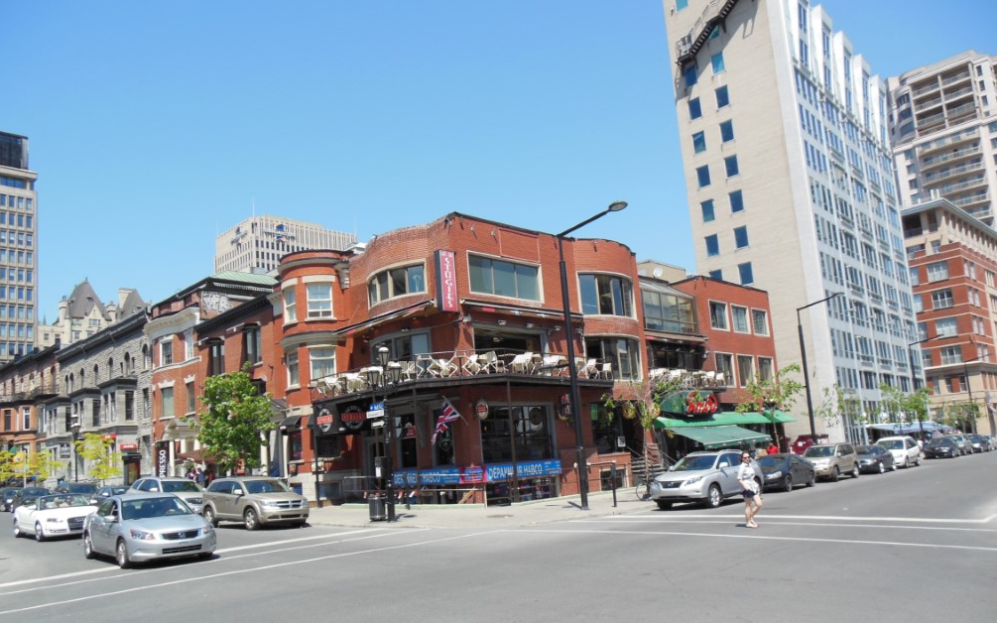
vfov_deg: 45.8
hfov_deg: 68.4
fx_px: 734
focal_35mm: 27
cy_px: 370
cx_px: 503
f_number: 3.2
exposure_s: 1/1000
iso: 125
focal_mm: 4.5
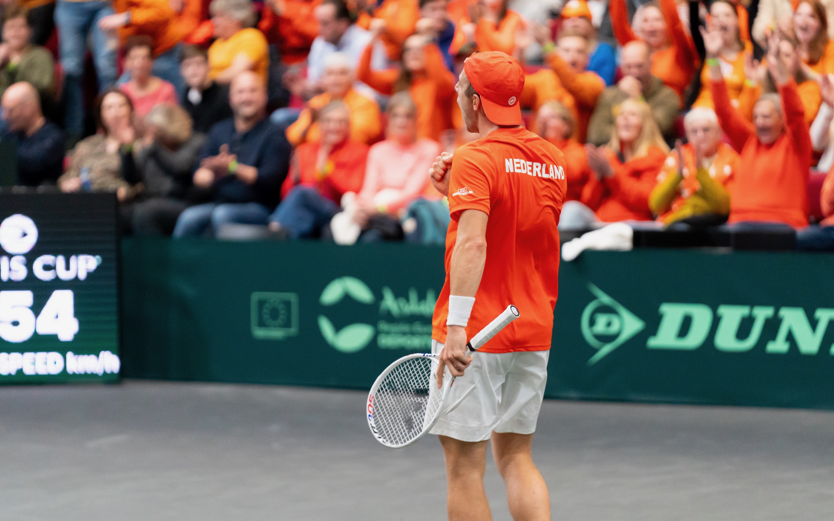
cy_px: 239
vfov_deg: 5.2
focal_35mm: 252
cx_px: 435
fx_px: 5728
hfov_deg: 8.3
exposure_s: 1/1250
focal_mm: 200
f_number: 2.8
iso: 5000
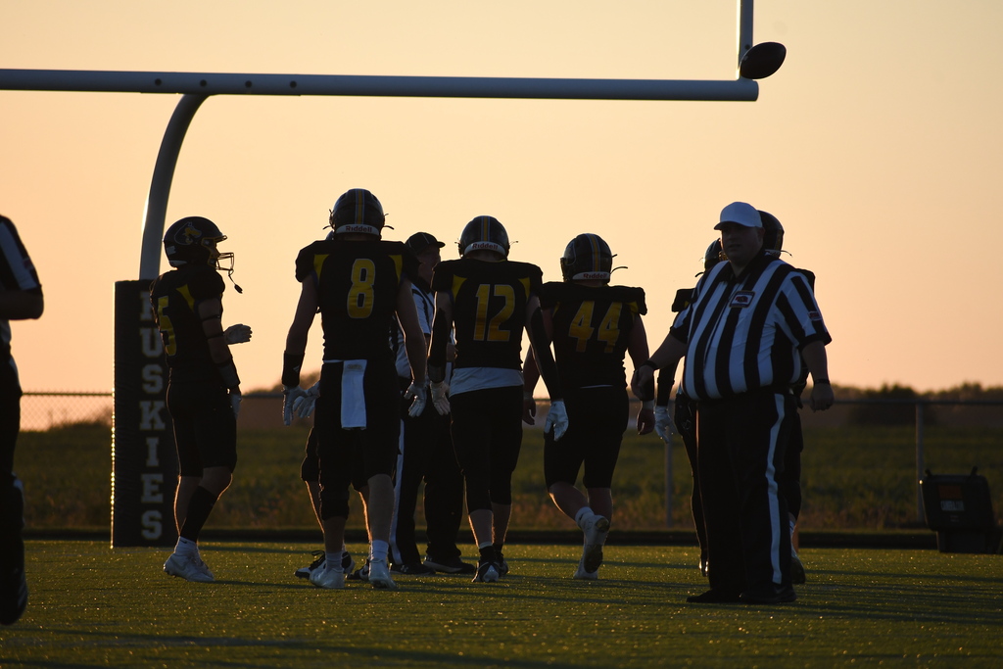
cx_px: 502
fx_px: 12538
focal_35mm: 450
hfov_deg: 4.6
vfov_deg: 3.1
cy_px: 334
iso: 800
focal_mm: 300
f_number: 6.3
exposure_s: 1/1600
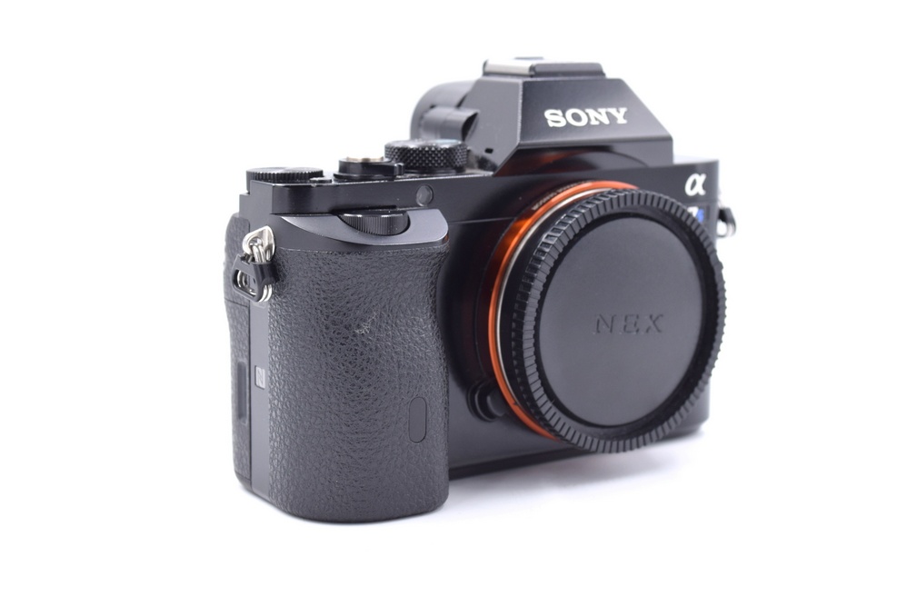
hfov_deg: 30.5
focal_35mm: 66
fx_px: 1664
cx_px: 454
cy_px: 303
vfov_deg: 20.6
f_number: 7.1
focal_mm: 44
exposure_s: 1/125
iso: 400
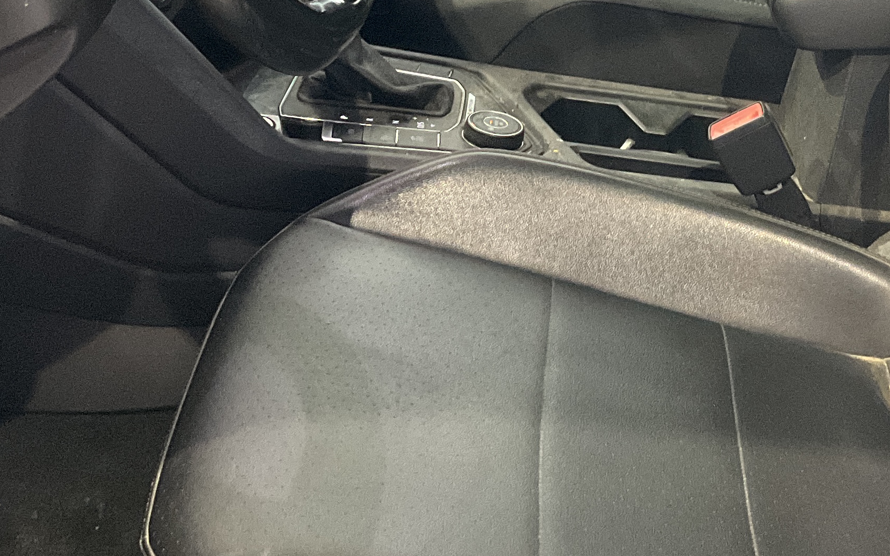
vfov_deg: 17.2
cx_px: 610
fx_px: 1771
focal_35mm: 73
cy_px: -77
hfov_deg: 28.0
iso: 250
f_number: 1.8
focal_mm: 3
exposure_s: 1/60
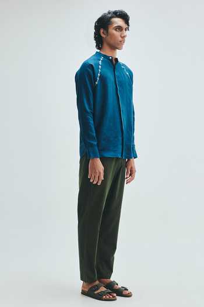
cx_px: 102
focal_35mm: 56
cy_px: 154
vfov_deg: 35.6
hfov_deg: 24.2
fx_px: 476
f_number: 8
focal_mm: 56
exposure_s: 1/125
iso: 400
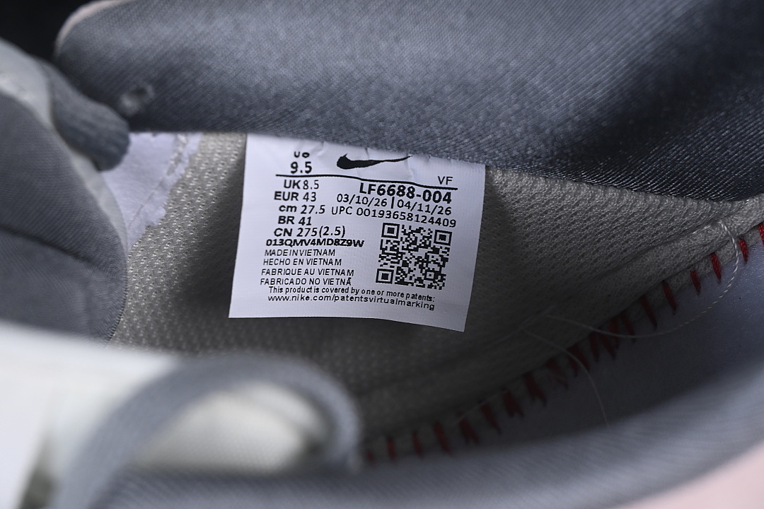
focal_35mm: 75
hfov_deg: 27.0
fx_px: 1592
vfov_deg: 18.2
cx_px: 382
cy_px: 254
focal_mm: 50
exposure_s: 1/80
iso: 160
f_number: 7.1
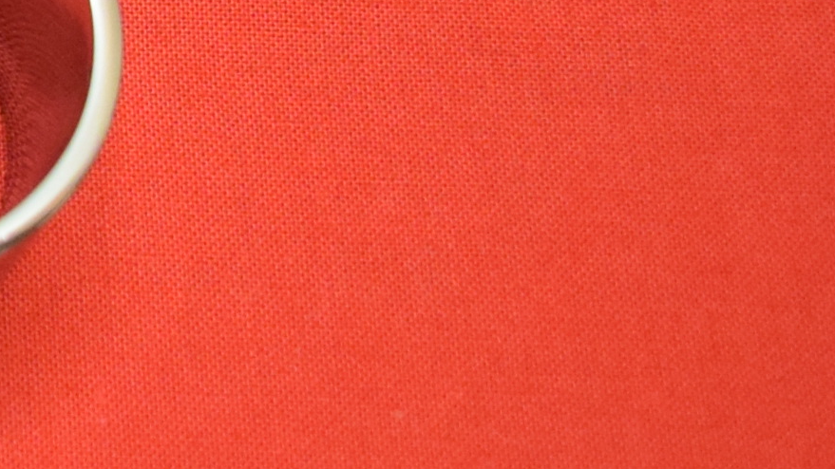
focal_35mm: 193
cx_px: -1218
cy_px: -435
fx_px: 4272
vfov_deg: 6.1
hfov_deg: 9.8
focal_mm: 24
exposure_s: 1/125
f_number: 5
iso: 2000
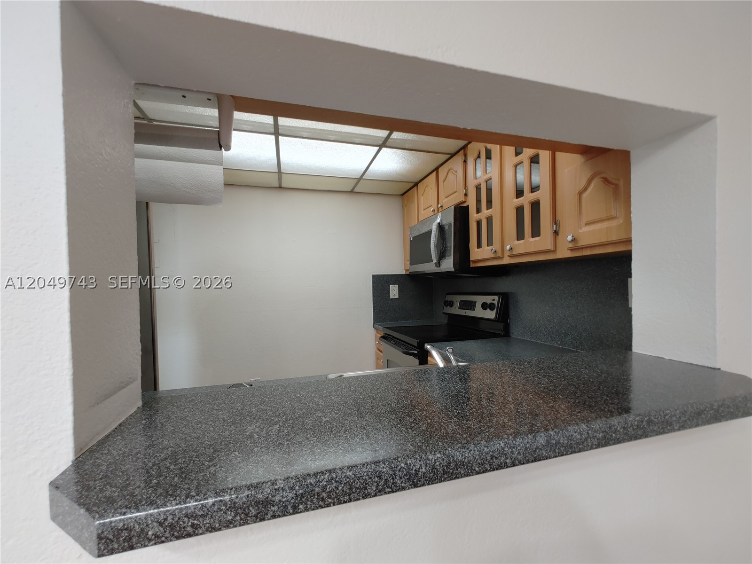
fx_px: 326
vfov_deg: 81.7
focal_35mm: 15
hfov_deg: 98.2
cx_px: 376
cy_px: 282
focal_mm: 1.78
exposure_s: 1/30
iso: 100
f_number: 1.9
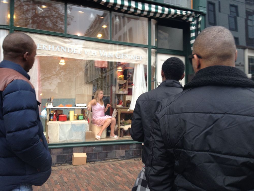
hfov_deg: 52.6
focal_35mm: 35
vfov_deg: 40.7
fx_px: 257
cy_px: 96
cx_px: 127
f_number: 2.4
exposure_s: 1/40
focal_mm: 4.28
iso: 50
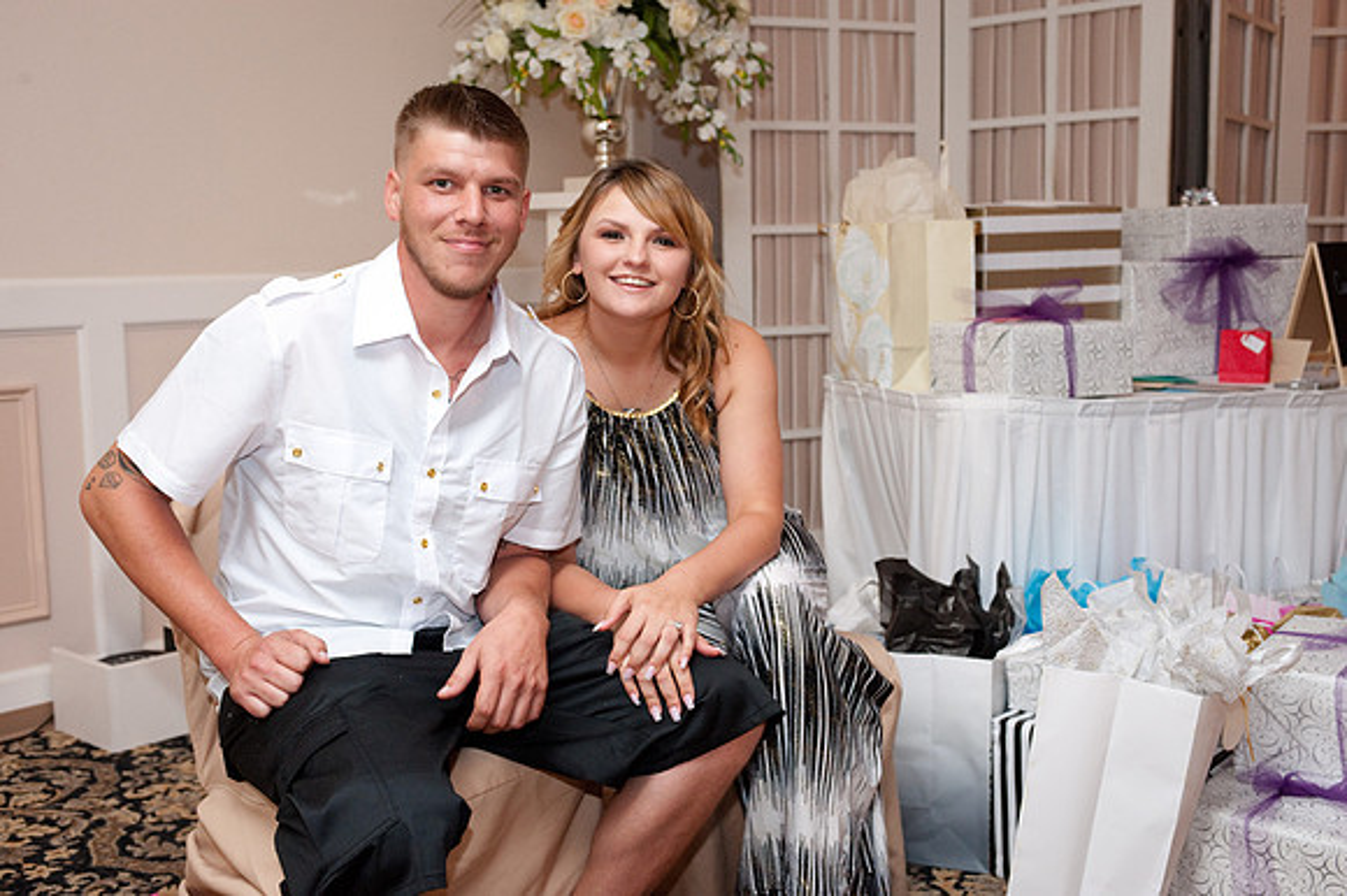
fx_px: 1571
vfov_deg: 31.9
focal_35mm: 42
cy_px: 448
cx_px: 674
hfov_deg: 46.4
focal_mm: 42
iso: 3200
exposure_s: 1/160
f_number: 5
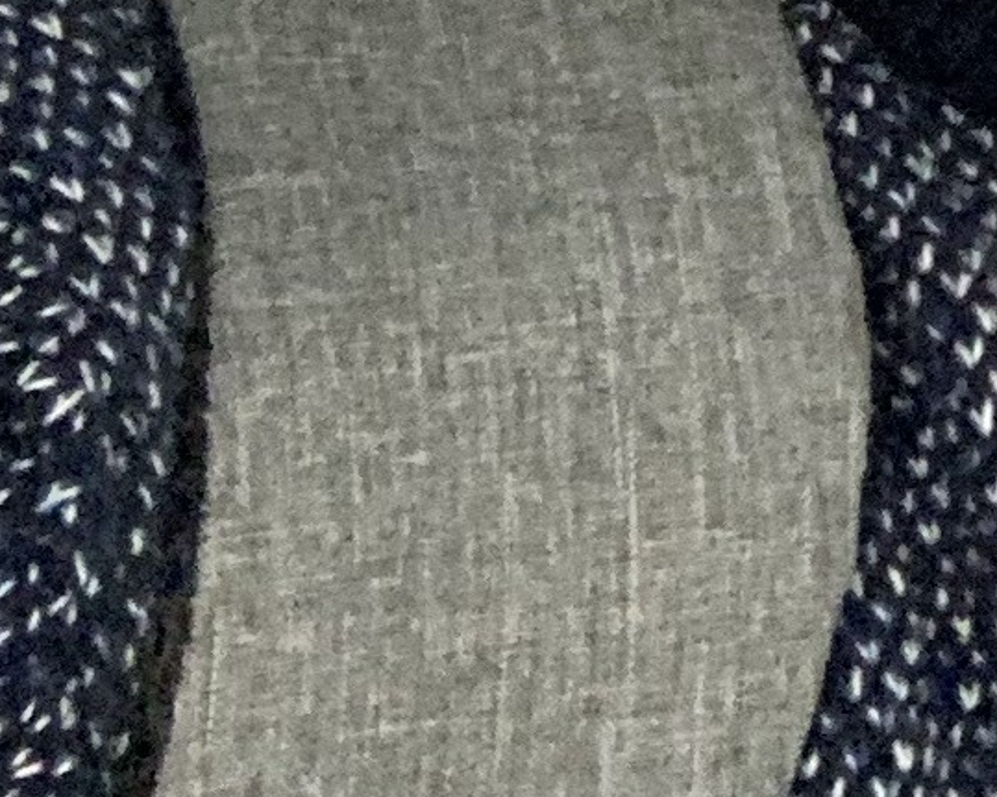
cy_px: -1071
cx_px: 2525
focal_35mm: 179
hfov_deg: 9.4
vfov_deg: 8.0
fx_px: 5281
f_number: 2.2
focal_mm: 2.87
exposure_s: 1/40
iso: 320
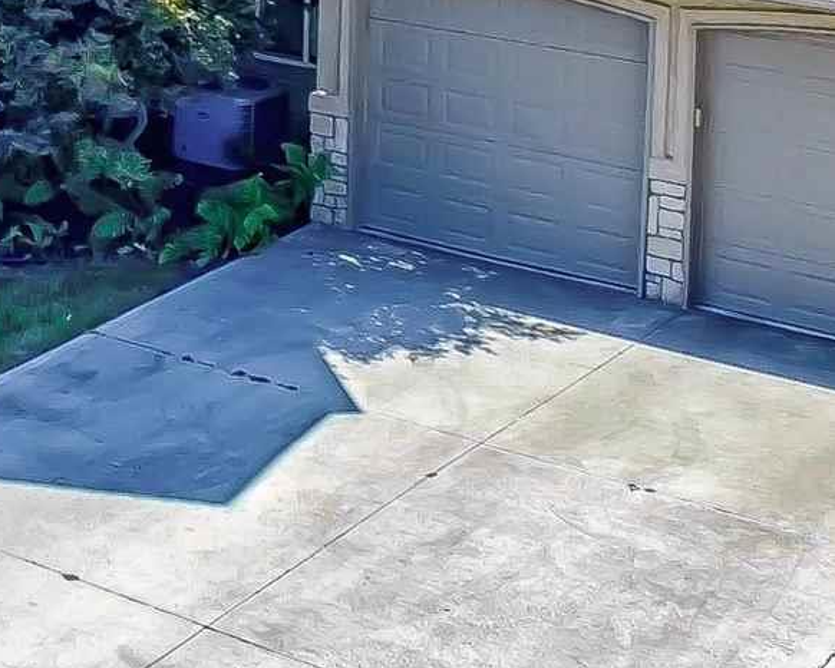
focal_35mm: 103
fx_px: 2546
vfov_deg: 14.4
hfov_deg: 17.8
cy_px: -165
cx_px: -158
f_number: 2.8
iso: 100
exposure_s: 1/170
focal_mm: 3.61
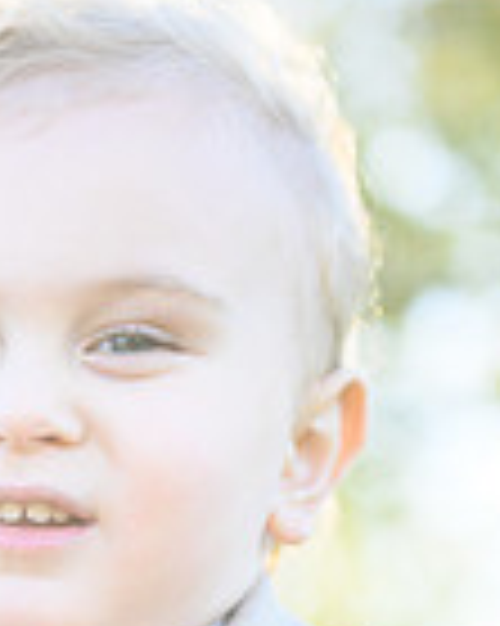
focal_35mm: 152
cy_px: 698
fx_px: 2815
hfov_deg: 10.0
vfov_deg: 12.5
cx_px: -128
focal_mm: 50
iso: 320
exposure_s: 1/800
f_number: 2
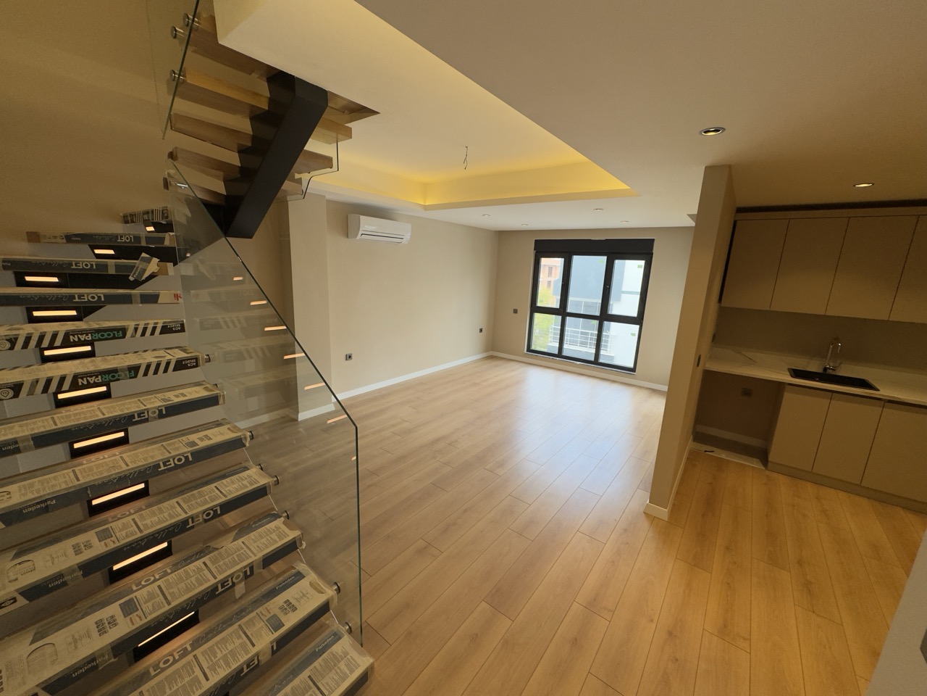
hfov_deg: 102.1
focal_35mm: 14
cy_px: 348
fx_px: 375
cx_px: 464
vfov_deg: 85.7
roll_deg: -2.9
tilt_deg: -13.3
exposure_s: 1/99
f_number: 2.2
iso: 80
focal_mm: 2.22
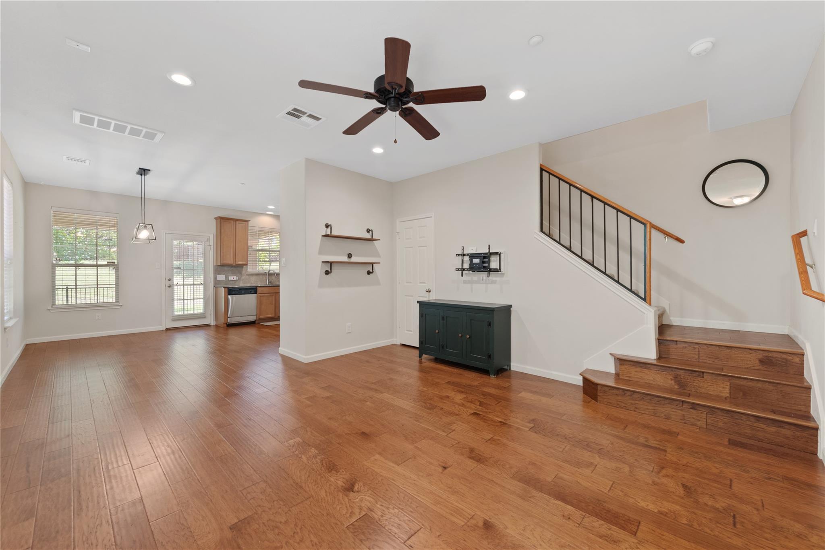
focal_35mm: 14
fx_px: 321
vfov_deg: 81.2
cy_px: 275
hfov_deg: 104.2
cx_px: 412
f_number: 8
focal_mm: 14
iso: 400
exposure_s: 1/2.5
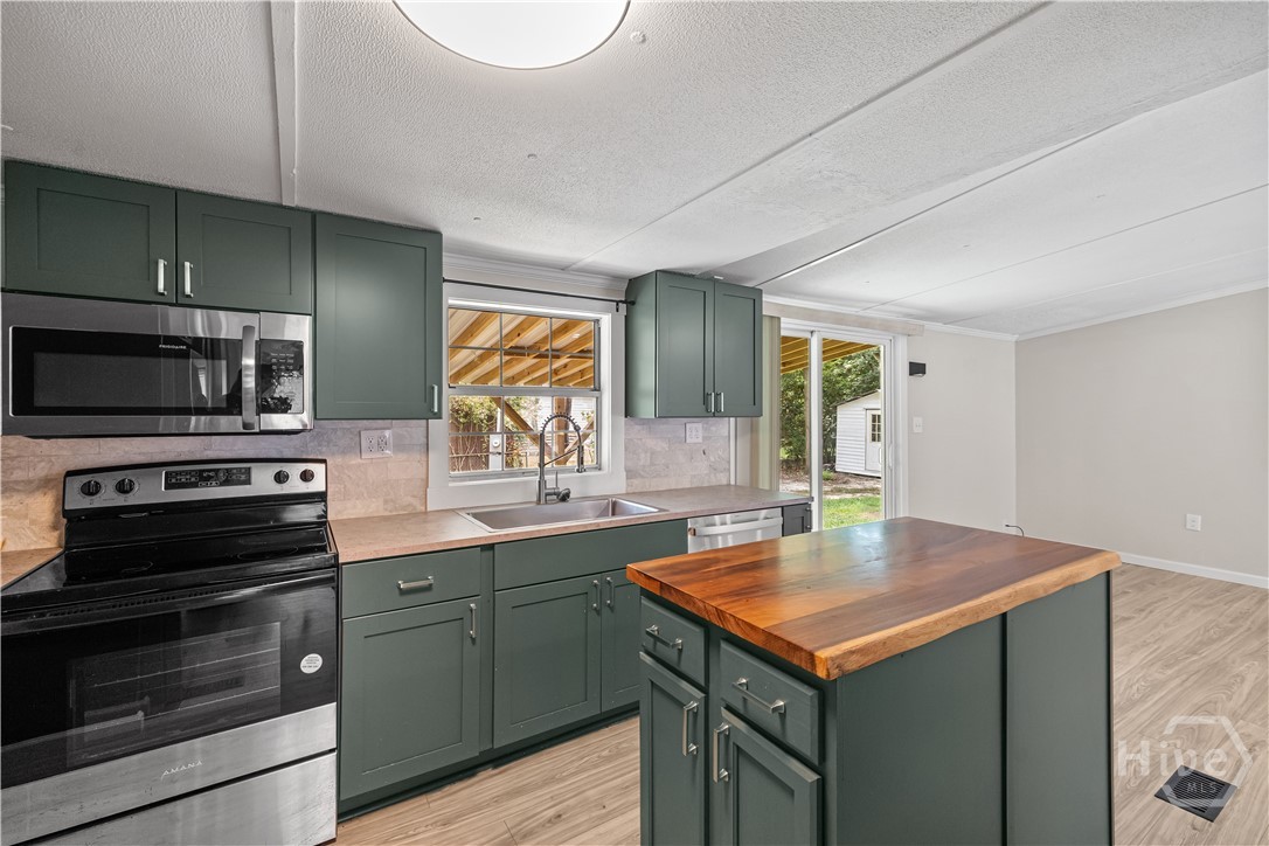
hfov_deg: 100.4
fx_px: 529
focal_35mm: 15
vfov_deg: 77.3
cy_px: 423
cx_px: 634
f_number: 8
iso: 5000
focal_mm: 15
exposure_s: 1/30
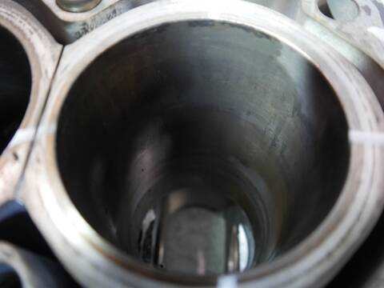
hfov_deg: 60.0
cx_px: 192
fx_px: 333
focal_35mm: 30
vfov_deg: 46.8
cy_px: 144
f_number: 3.6
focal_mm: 15
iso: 1000
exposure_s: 1/60
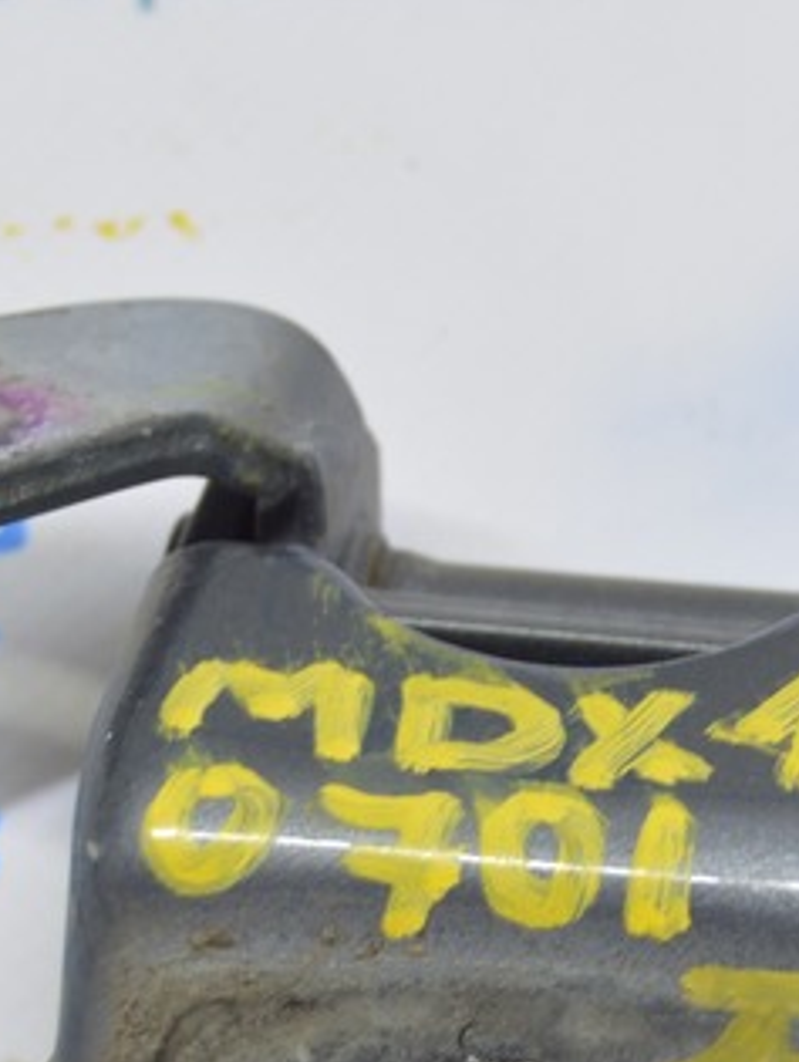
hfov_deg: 7.1
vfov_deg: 9.4
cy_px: 764
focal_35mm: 211
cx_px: 691
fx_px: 6467
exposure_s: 1/20
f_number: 5.6
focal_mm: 45
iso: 400
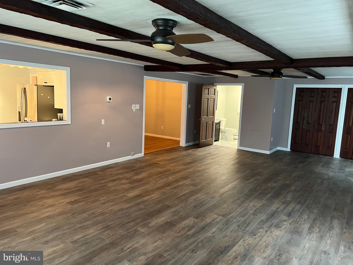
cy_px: 132
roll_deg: -2.2
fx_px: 265
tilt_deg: -7.9
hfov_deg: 67.3
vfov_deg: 53.1
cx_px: 176
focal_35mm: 26
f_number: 1.5
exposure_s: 1/60
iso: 500
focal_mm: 5.7
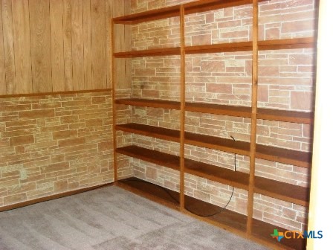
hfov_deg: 52.6
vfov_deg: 40.7
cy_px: 125
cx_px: 166
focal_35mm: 35
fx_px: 337
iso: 320
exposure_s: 1/45
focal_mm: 6.3
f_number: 3.2
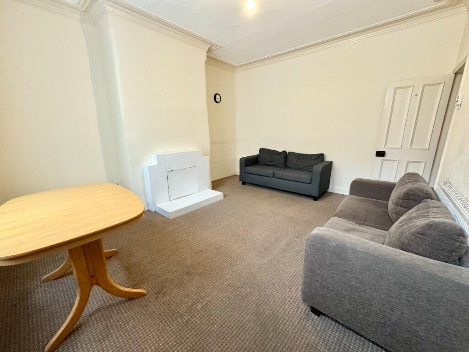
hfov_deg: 102.1
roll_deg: +0.7
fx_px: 190
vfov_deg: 85.7
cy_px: 176
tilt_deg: -13.2
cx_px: 234
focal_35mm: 14
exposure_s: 1/60
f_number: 2.2
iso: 500
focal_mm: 2.22
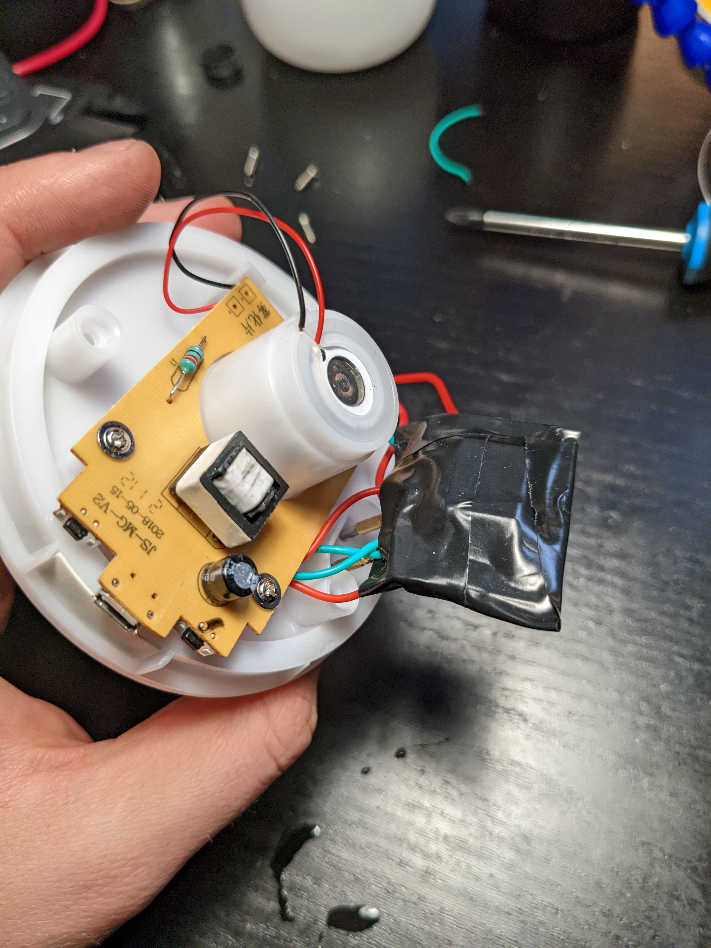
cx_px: 356
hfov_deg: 51.4
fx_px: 739
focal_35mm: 27
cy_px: 474
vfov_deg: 65.3
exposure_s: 1/108
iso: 74
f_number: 1.73
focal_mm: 4.38
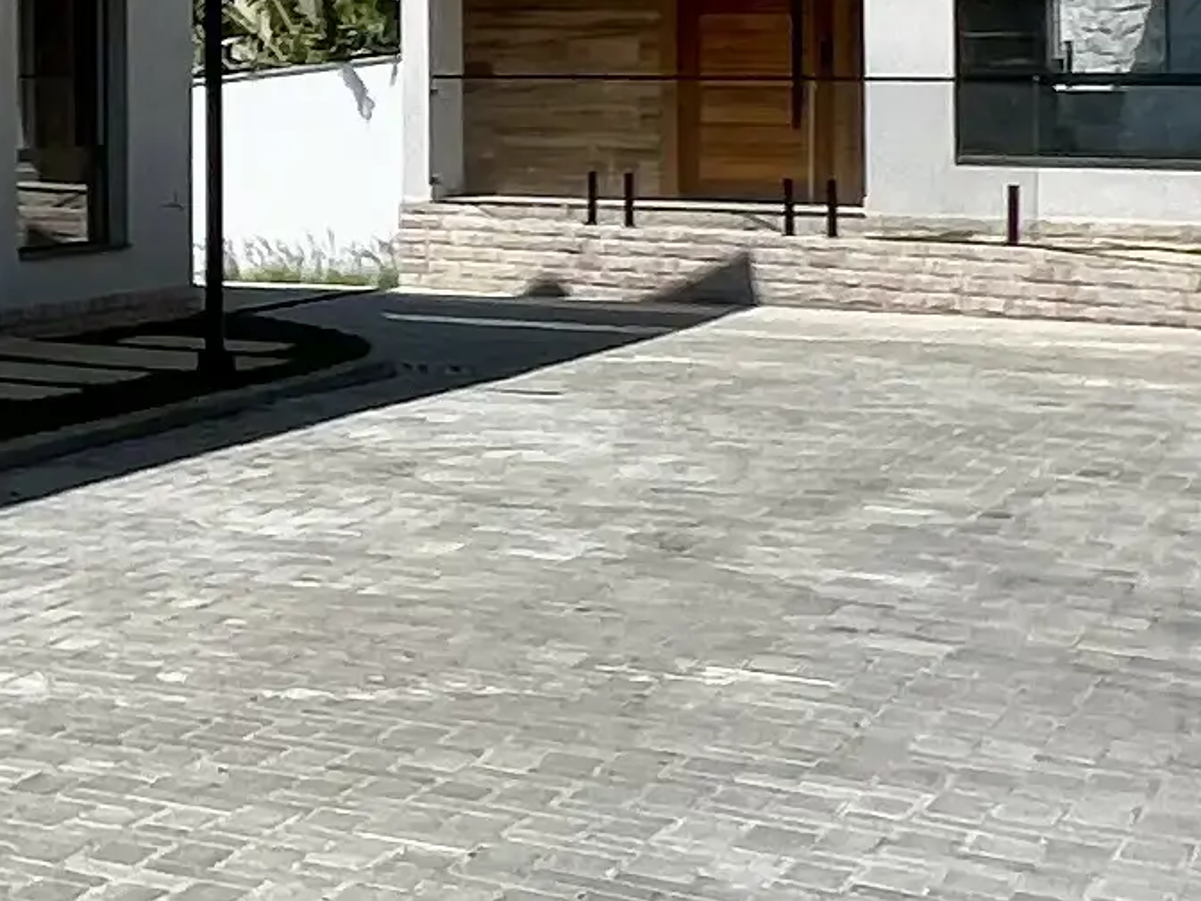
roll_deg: +0.0
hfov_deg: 15.1
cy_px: 2
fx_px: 2706
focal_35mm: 78
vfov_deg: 18.4
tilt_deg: +1.1
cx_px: -1659
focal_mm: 1.57
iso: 32
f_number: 1.8
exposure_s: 1/1449
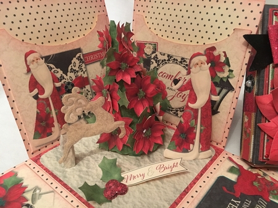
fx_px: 233
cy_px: 104
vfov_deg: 48.2
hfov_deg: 61.7
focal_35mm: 29
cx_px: 139
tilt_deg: -29.0
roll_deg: -1.5
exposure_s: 1/17
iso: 320
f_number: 2.2
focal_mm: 4.15
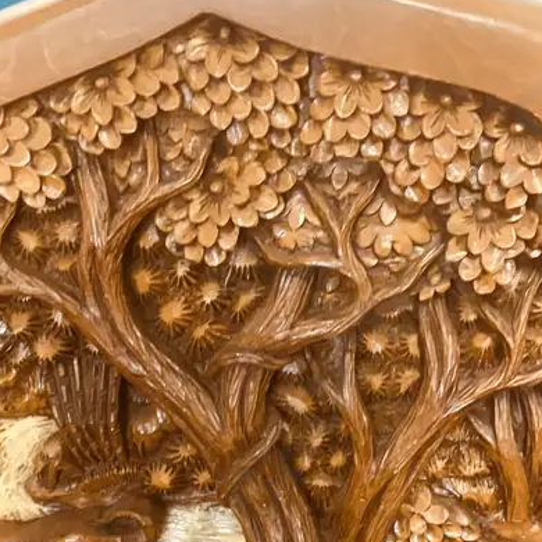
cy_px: 507
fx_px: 1151
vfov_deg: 25.5
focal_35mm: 65
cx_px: 243
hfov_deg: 26.5
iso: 400
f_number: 1.8
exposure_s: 1/25
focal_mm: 3.99
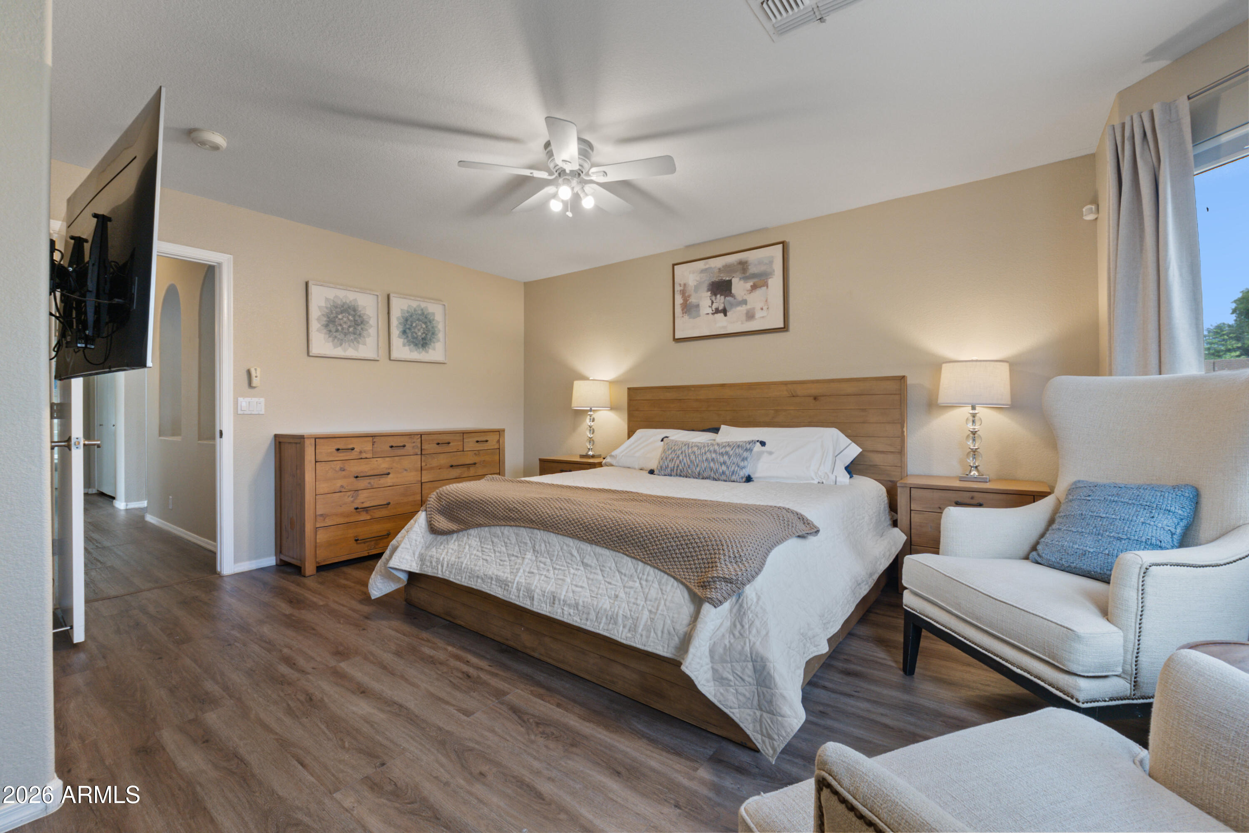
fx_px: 520
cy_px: 416
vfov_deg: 77.3
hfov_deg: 100.4
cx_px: 624
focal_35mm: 15
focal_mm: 10
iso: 320
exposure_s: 1/2.5
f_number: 8
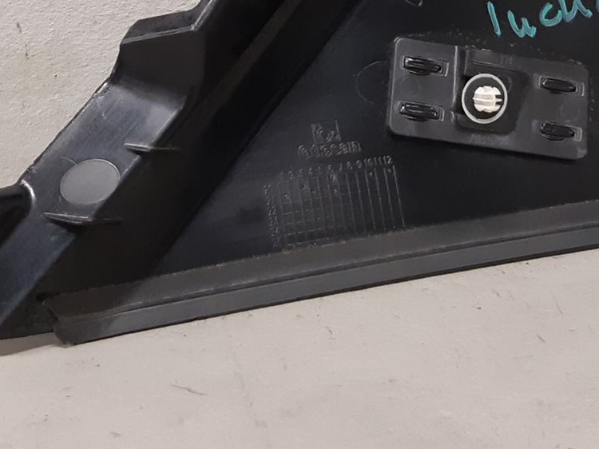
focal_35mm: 71
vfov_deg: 20.1
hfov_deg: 27.3
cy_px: 1
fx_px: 1228
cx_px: 387
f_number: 1.7
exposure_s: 1/50
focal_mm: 3.93
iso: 250
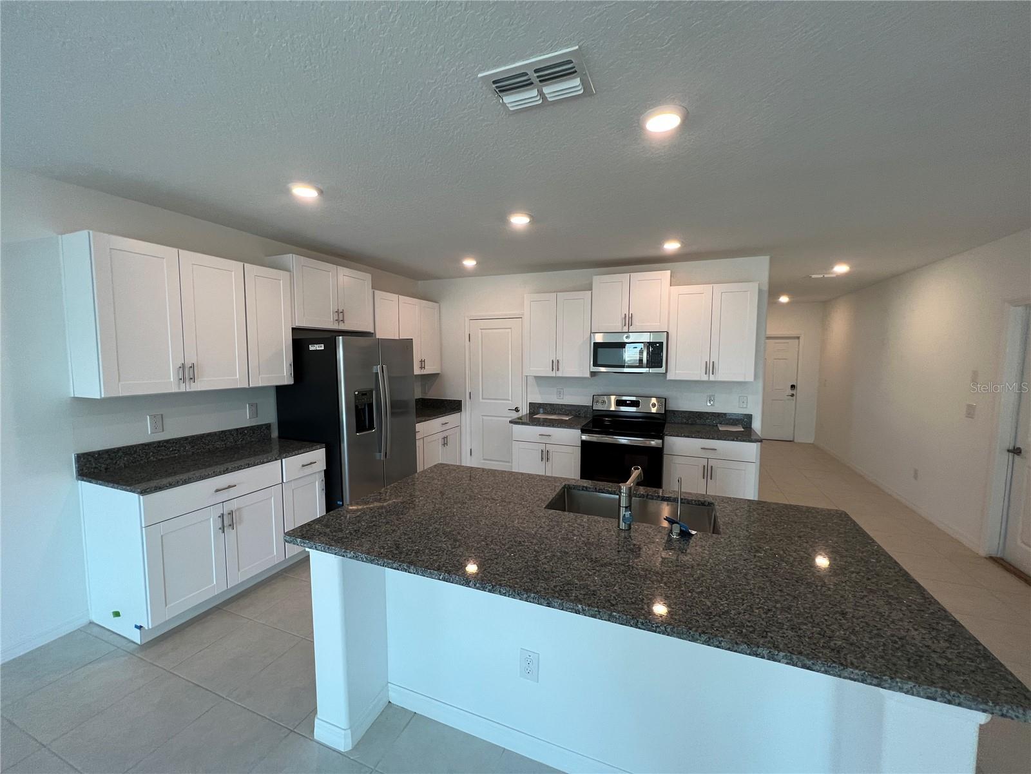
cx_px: 516
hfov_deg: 106.2
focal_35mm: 13
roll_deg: +0.3
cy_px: 387
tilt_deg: -3.5
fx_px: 387
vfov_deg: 89.9
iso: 125
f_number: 1.8
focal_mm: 1.57
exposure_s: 1/120
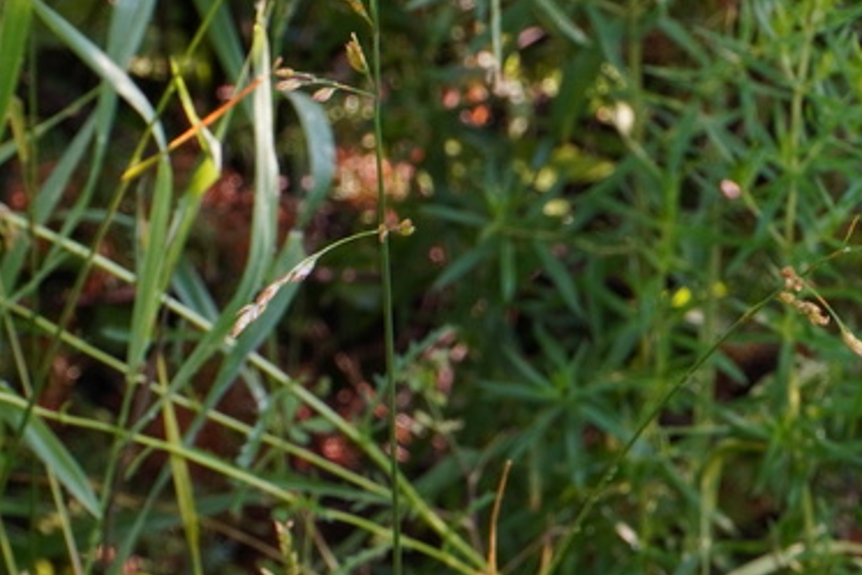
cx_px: -273
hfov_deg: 6.8
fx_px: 7214
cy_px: 766
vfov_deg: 4.5
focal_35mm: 301
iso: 400
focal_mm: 73.2
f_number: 9
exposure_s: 1/30
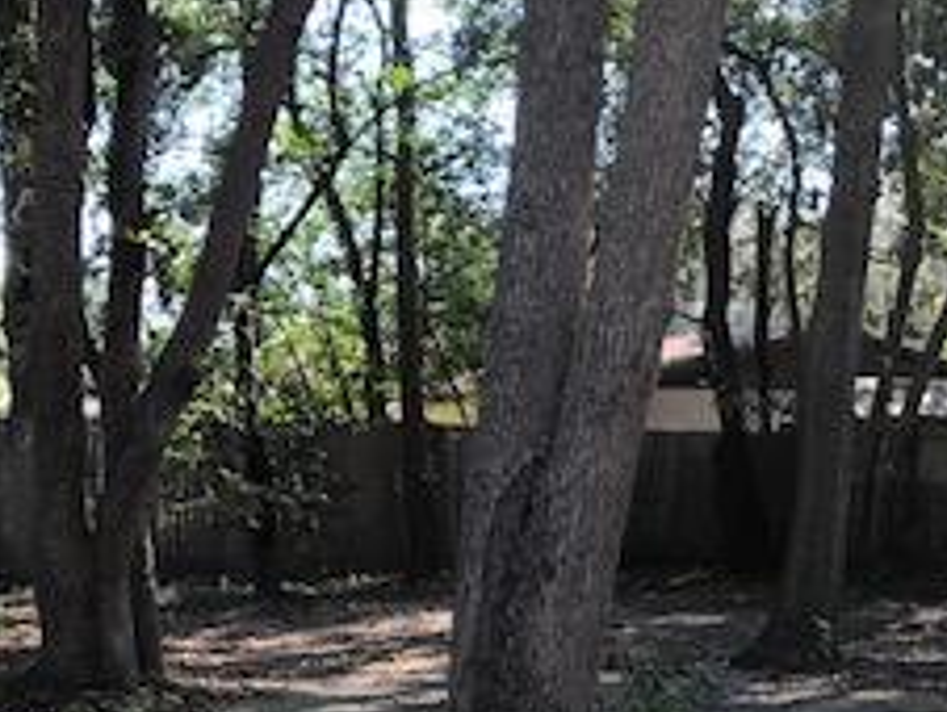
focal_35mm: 82
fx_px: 2246
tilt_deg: -10.4
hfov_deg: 23.5
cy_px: 838
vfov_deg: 17.3
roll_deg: -0.7
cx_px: 729
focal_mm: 3.99
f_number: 1.8
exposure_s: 1/120
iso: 50
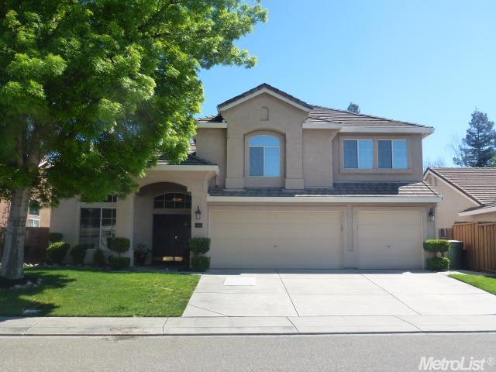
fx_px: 473
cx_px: 248
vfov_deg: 42.9
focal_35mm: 33
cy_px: 186
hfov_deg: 55.4
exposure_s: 1/500
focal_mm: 5.9
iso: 160
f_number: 4
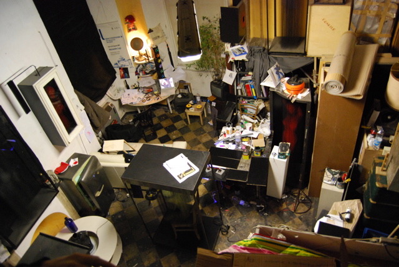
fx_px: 300
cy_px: 134
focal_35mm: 27
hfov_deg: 67.3
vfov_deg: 48.0
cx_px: 200
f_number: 3.5
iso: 1600
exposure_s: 1/20
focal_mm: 18
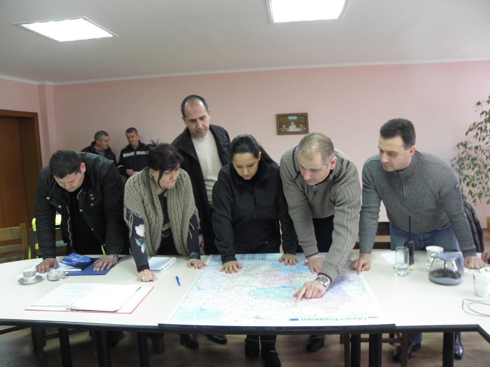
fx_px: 368
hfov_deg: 67.3
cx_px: 245
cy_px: 184
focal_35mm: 26
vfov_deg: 53.1
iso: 125
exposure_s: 1/10
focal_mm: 4.6
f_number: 2.8
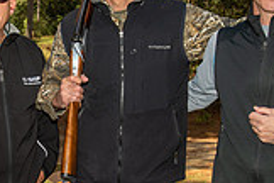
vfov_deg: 15.9
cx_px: 59
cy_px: 119
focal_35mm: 86
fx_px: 655
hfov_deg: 23.3
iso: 125
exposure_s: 1/125
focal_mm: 24
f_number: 6.3
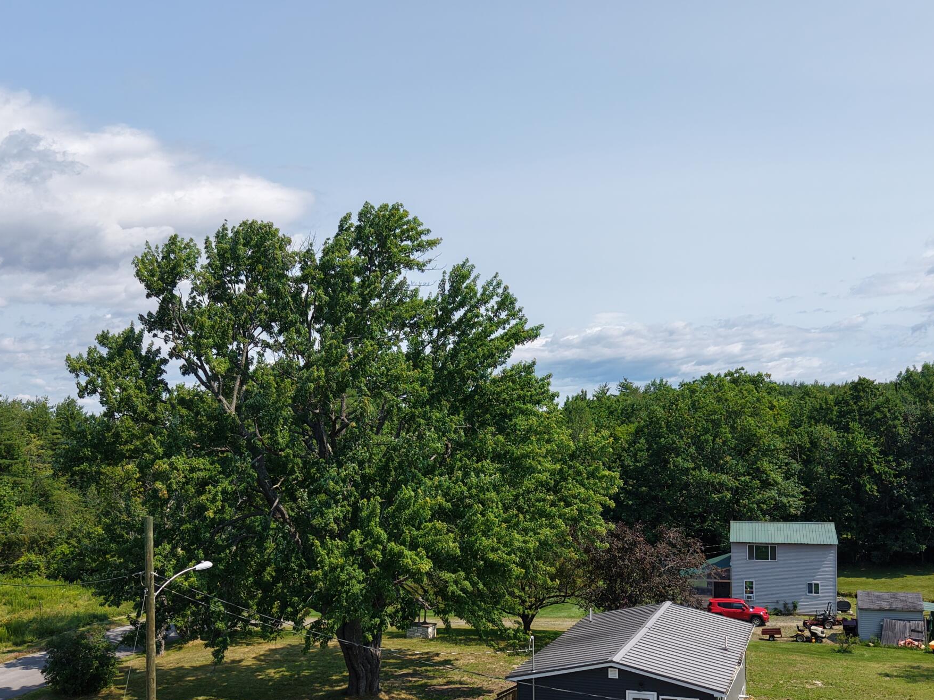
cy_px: 436
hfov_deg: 45.7
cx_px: 505
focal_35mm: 41
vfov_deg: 35.0
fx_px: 1106
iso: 160
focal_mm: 8.67
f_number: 1.8
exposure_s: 1/4000
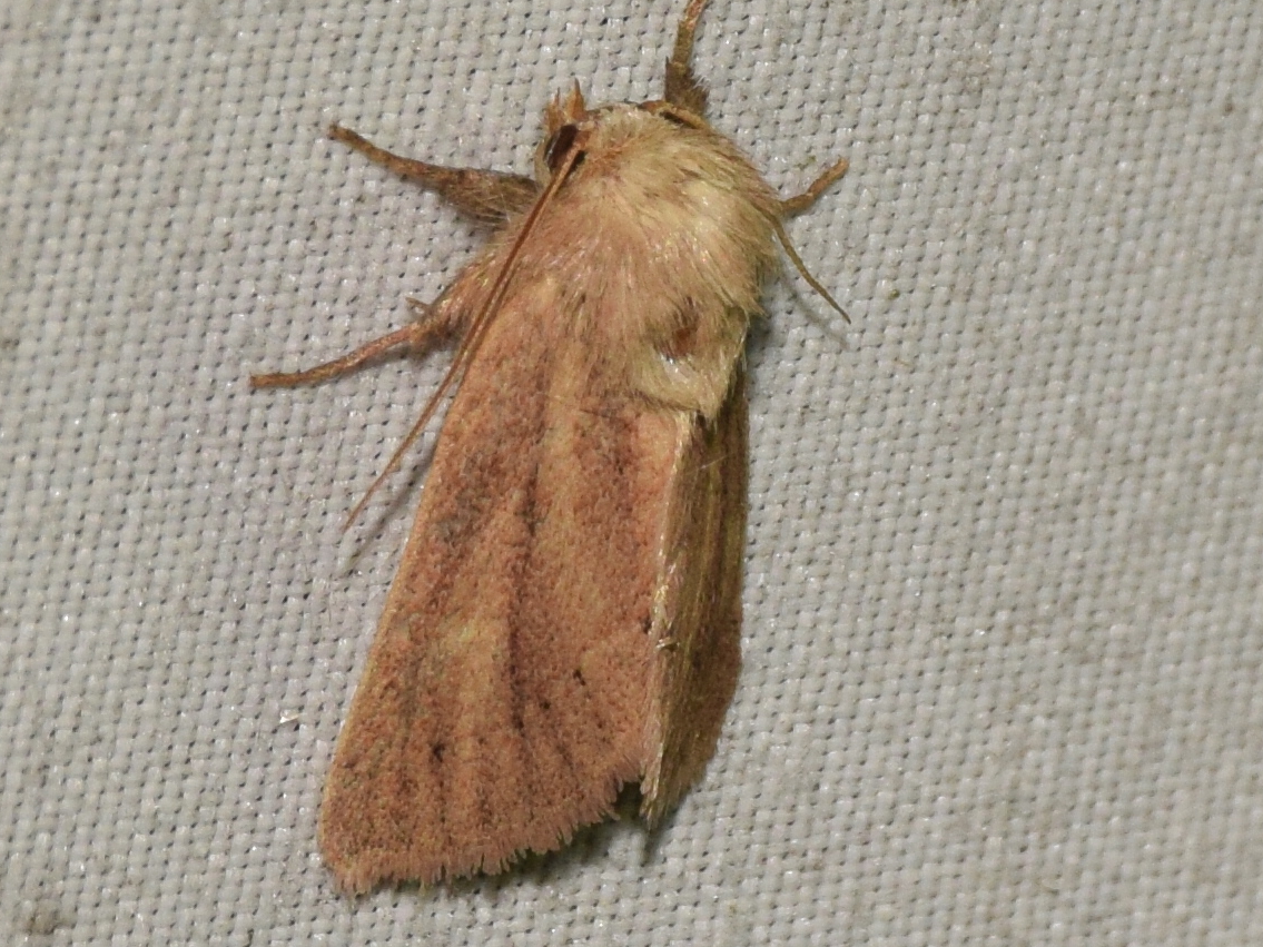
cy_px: 473
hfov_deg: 8.7
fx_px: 8318
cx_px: 554
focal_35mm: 228
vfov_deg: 6.5
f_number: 14
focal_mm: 140
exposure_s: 1/160
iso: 500
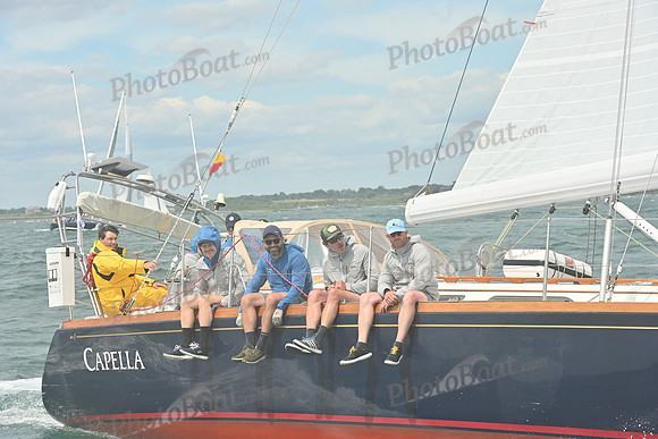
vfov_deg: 12.5
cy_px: 220
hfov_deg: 18.6
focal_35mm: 110
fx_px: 2011
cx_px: 329
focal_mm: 110
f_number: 10
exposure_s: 1/1250
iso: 320
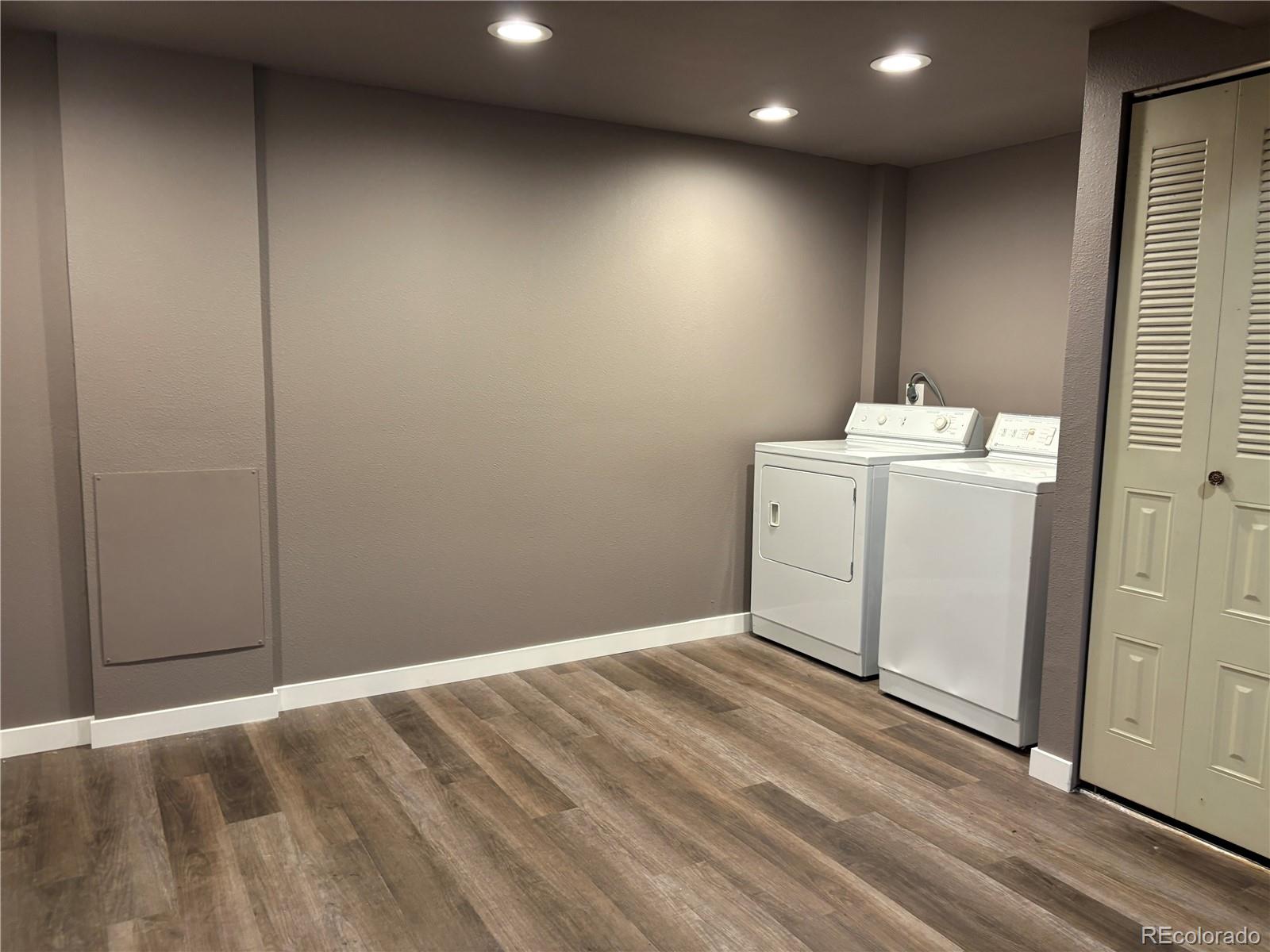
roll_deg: -0.3
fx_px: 954
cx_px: 635
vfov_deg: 53.1
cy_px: 476
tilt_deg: -6.9
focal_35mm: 26
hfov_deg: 67.3
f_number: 1.6
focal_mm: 5.96
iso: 160
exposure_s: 1/41
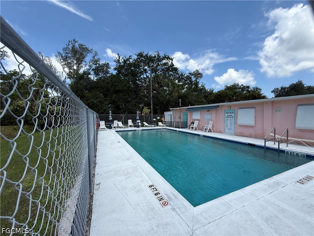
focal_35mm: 14
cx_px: 157
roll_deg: +0.2
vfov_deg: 85.7
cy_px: 118
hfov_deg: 102.1
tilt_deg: -0.9
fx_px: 127
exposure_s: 1/1431
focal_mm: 2.22
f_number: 2.2
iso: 50
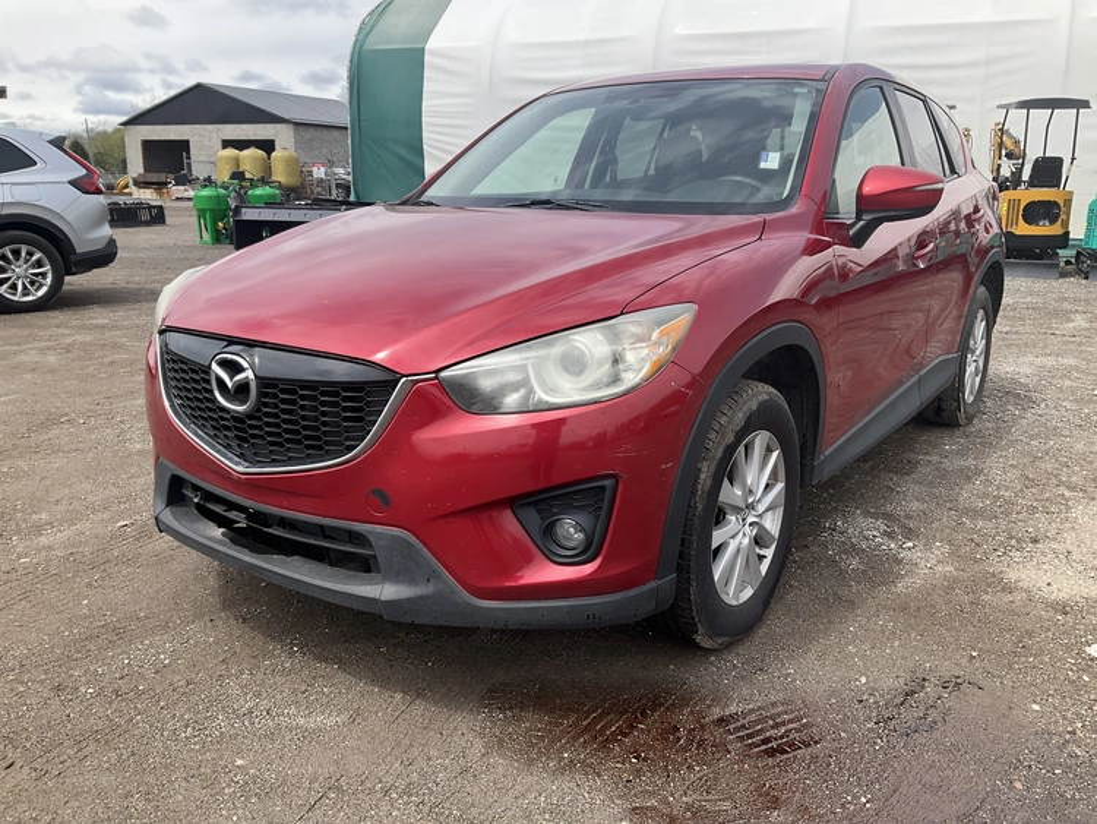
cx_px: 548
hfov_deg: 61.6
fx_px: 919
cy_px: 412
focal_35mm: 29
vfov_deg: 48.3
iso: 25
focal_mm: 3
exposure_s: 1/1221
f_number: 1.8
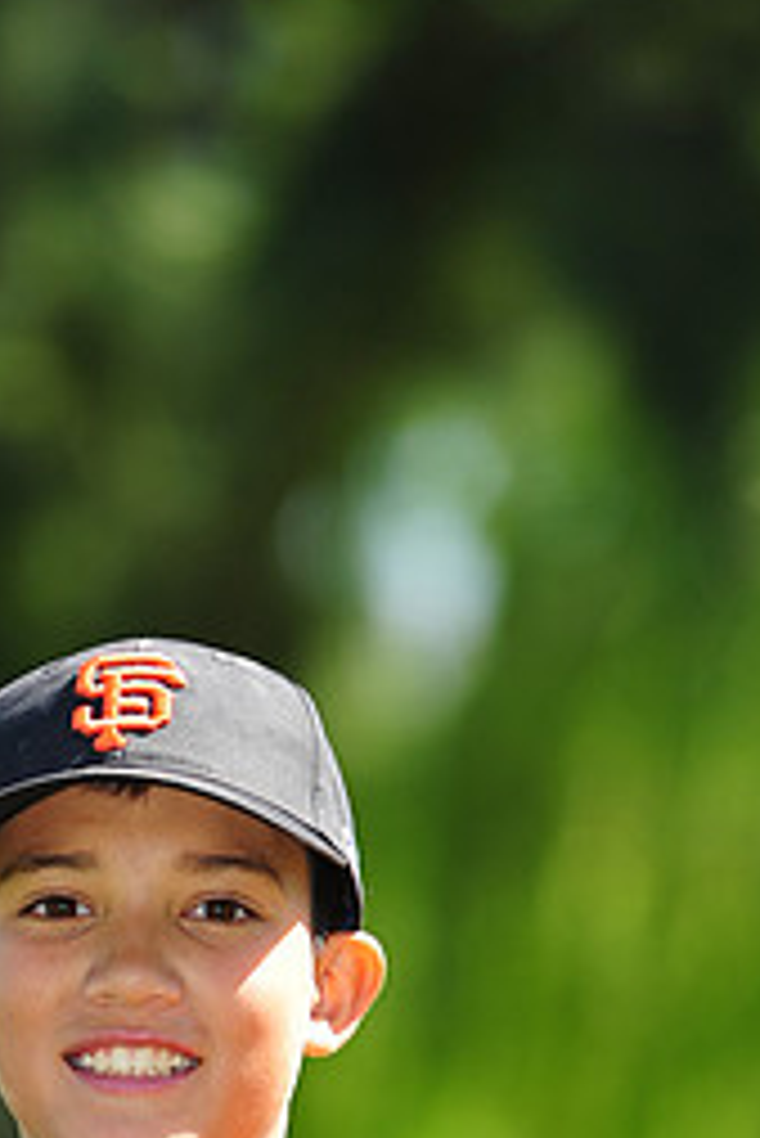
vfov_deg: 4.5
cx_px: 130
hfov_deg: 3.0
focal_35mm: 458
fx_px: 14482
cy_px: 1273
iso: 200
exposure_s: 1/500
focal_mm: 200
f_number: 4.5
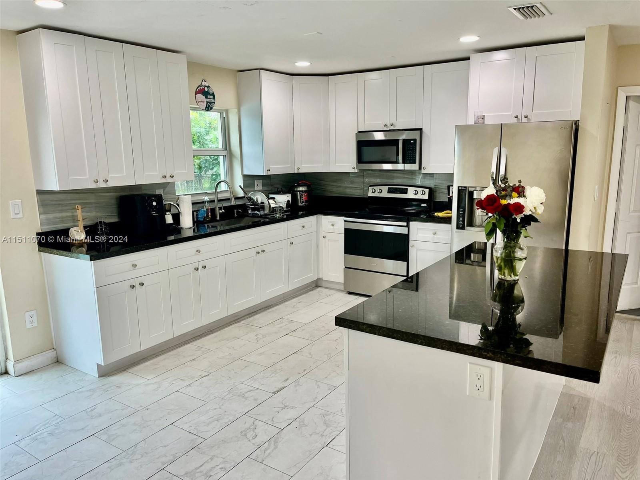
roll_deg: +1.2
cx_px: 320
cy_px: 240
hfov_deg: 67.3
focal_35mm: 26
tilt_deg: -11.2
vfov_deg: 53.1
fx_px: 481
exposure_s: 1/120
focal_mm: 5.1
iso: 80
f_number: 1.6
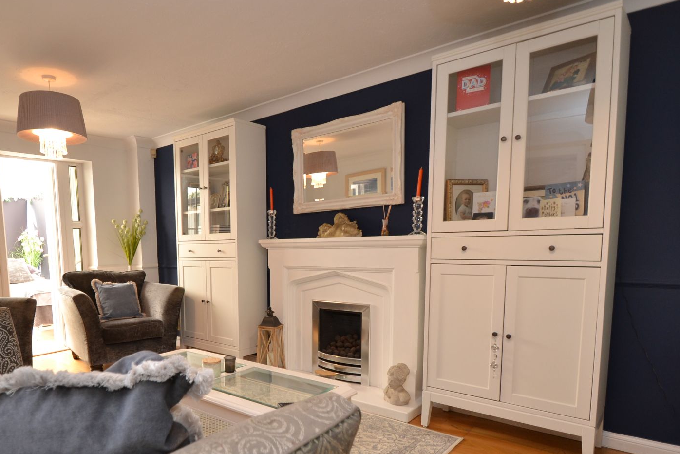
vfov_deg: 56.4
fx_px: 416
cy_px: 289
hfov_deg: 76.9
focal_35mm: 22
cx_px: 246
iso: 400
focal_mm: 10
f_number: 3.5
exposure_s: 1/60
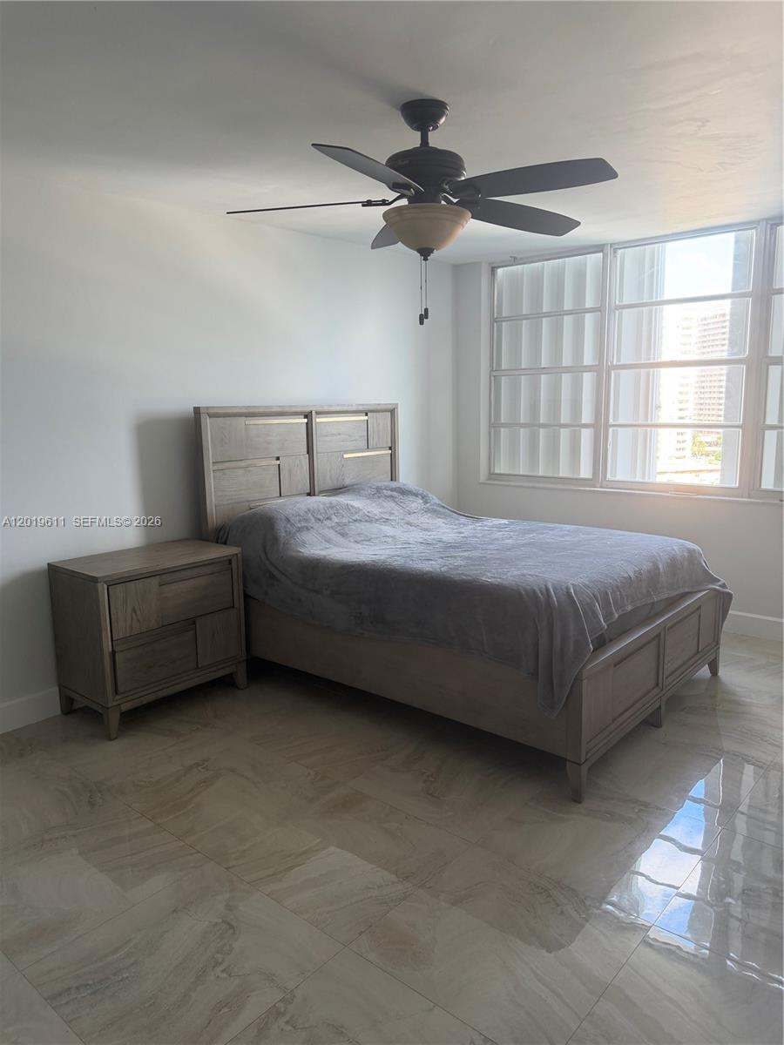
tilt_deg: -9.1
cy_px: 522
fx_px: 725
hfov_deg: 56.8
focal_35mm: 24
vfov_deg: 71.6
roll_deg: +1.0
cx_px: 392
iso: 160
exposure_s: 1/121
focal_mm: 6.76
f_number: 1.78
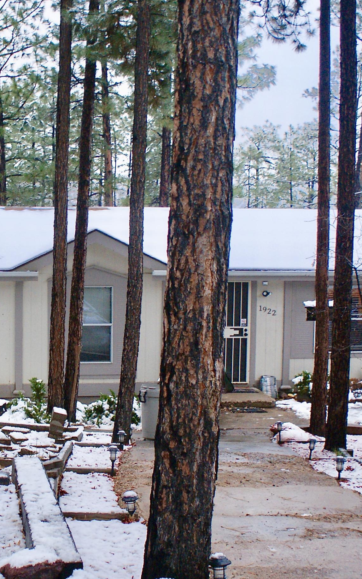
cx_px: 50
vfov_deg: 36.9
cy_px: 301
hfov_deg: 23.1
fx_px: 868
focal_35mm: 55
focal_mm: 22
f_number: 4
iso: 250
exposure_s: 1/40
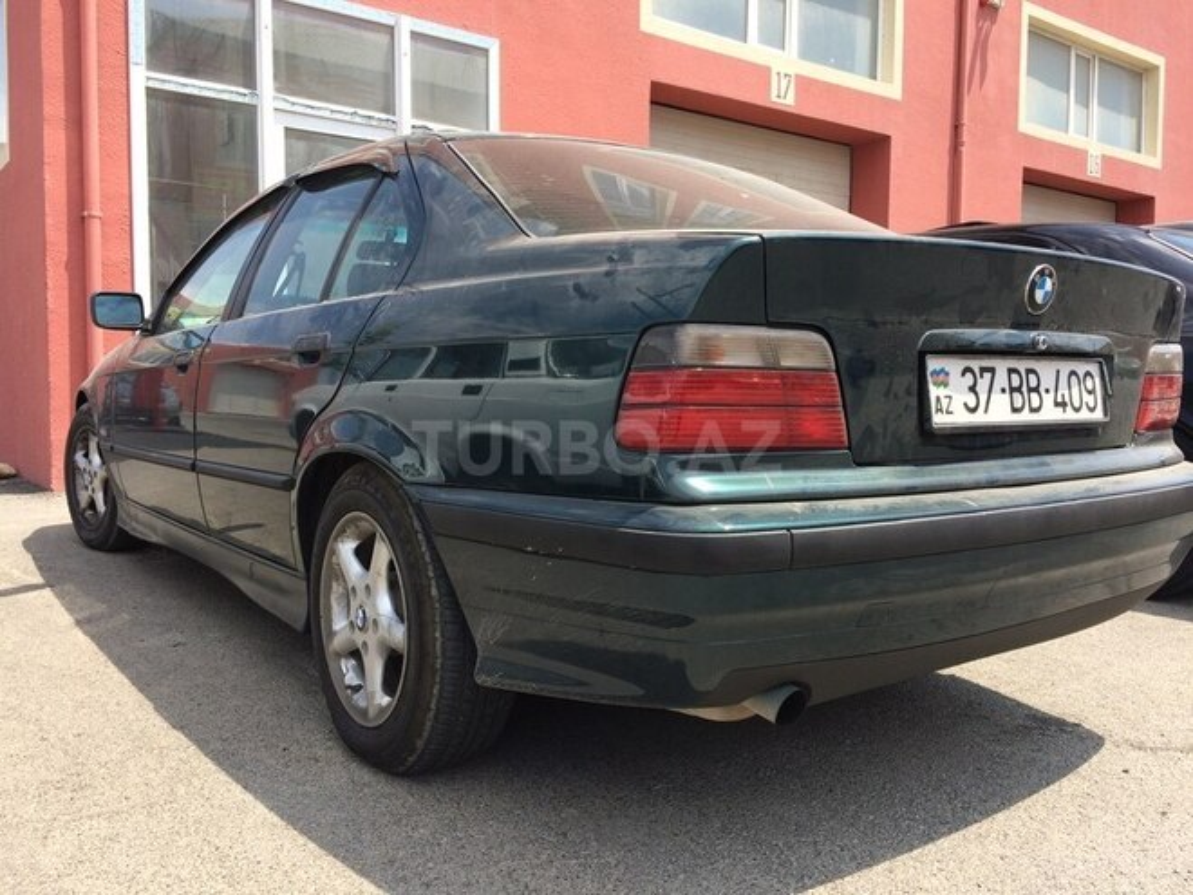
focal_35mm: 29
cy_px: 448
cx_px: 596
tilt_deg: -5.1
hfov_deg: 61.7
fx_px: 999
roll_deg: -0.8
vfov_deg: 48.2
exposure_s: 1/892
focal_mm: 4.15
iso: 32
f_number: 2.2
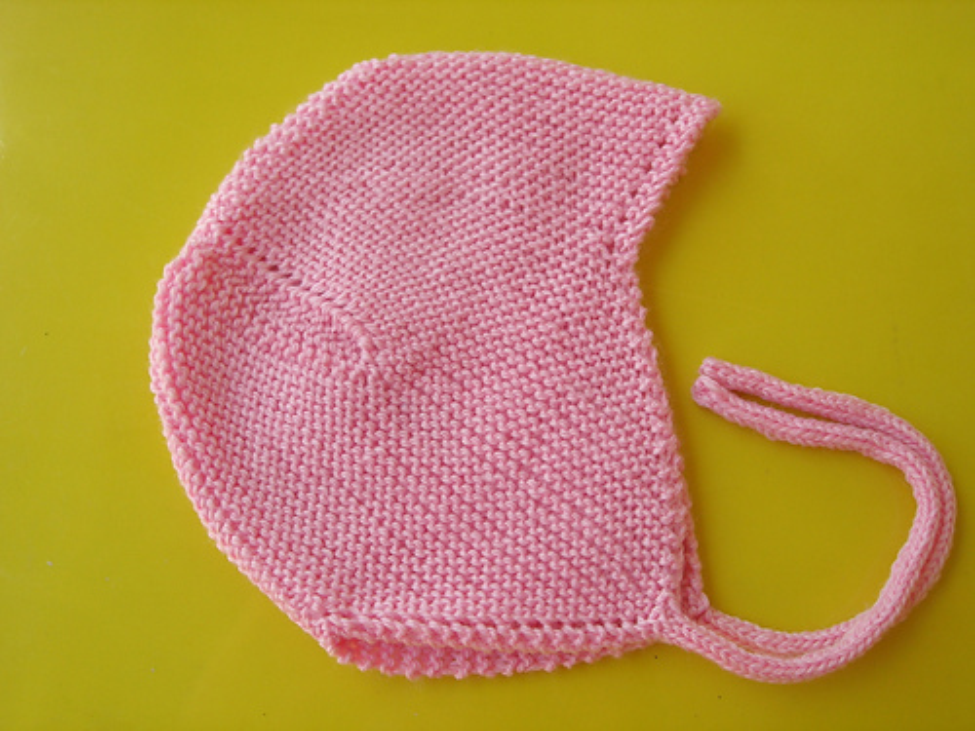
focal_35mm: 38
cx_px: 488
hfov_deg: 49.0
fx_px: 1070
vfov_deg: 37.7
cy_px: 366
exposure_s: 1/96.8
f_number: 4.8
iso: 64
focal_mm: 7.8
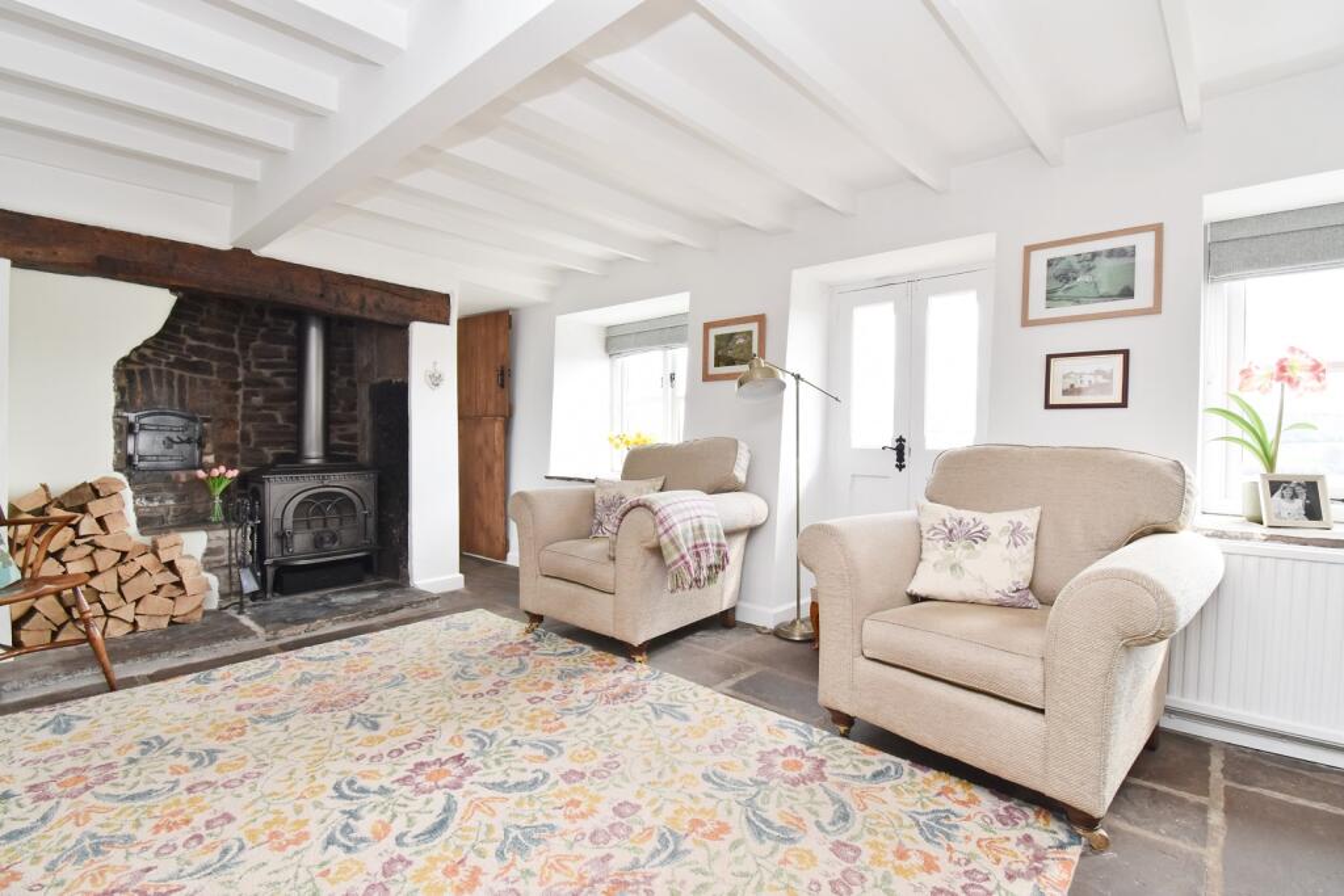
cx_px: 672
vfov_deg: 77.3
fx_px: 560
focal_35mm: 15
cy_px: 448
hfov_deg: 100.4
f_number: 13
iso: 400
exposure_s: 1/15
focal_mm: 10
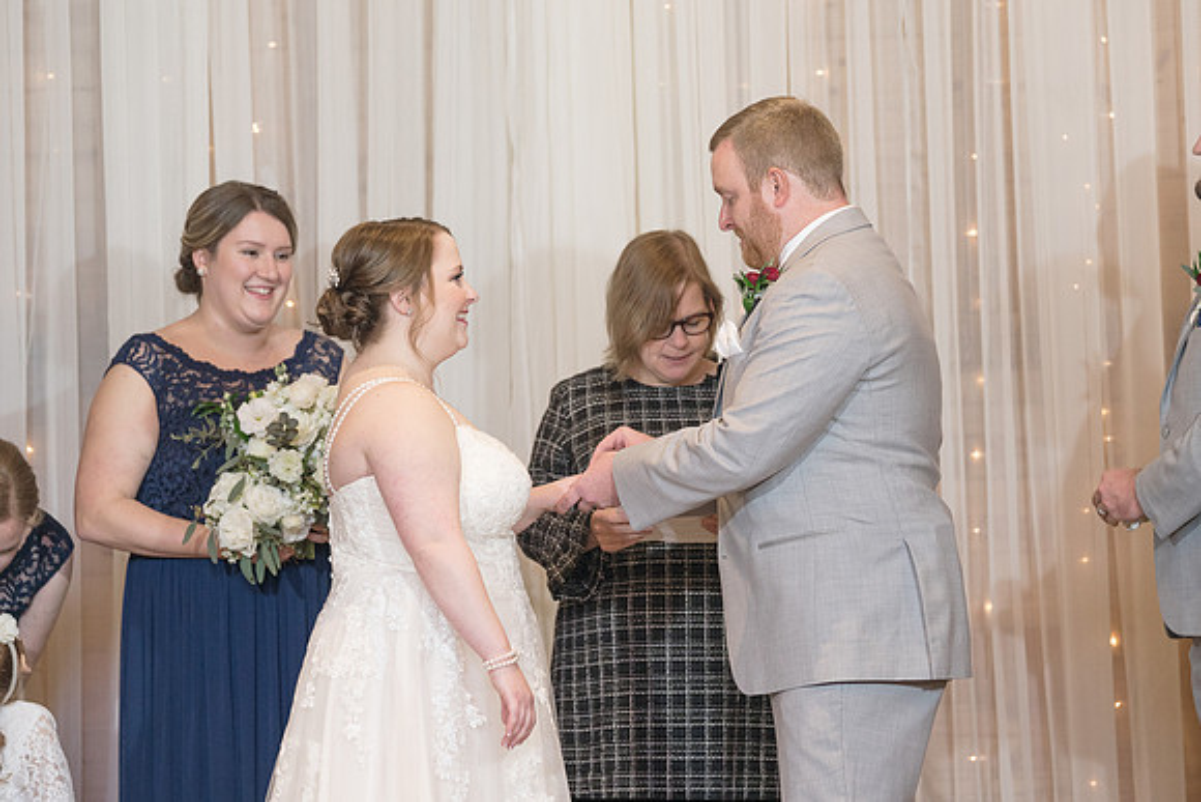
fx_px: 5233
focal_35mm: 157
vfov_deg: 8.8
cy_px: 352
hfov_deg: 13.1
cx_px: 650
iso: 2000
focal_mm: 132
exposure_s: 1/200
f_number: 4
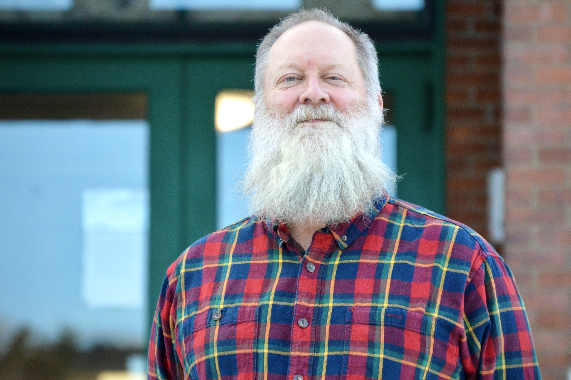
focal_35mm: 290
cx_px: 296
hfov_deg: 7.1
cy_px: 174
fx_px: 4589
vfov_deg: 4.7
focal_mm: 165
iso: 1250
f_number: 5.3
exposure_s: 1/500
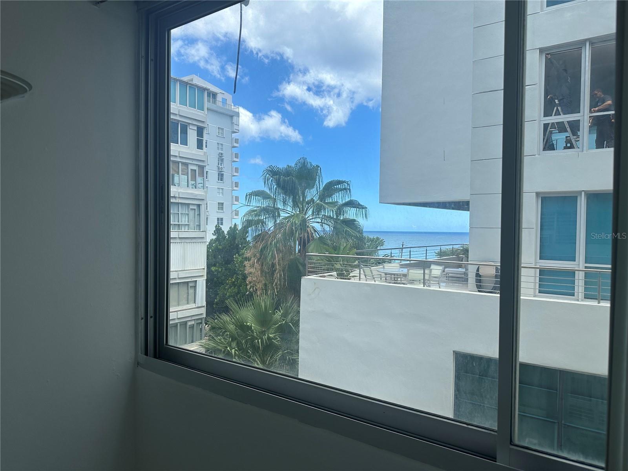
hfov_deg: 71.6
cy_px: 236
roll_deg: -0.5
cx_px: 314
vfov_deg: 56.8
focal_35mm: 24
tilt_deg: -0.6
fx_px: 435
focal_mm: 6.86
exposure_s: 1/1495
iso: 80
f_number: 1.78
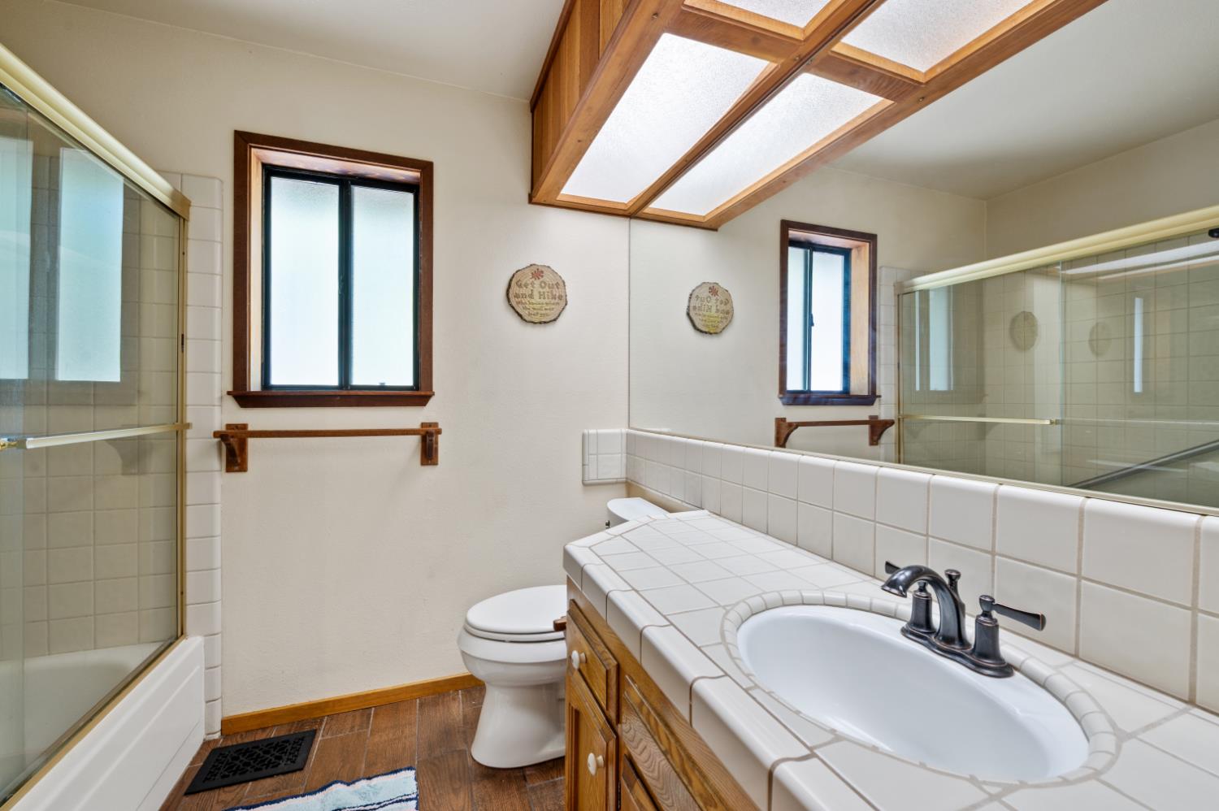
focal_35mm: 14
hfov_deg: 104.3
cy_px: 406
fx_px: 474
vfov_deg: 81.1
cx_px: 610
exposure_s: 1/4
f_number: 9
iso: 250
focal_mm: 14
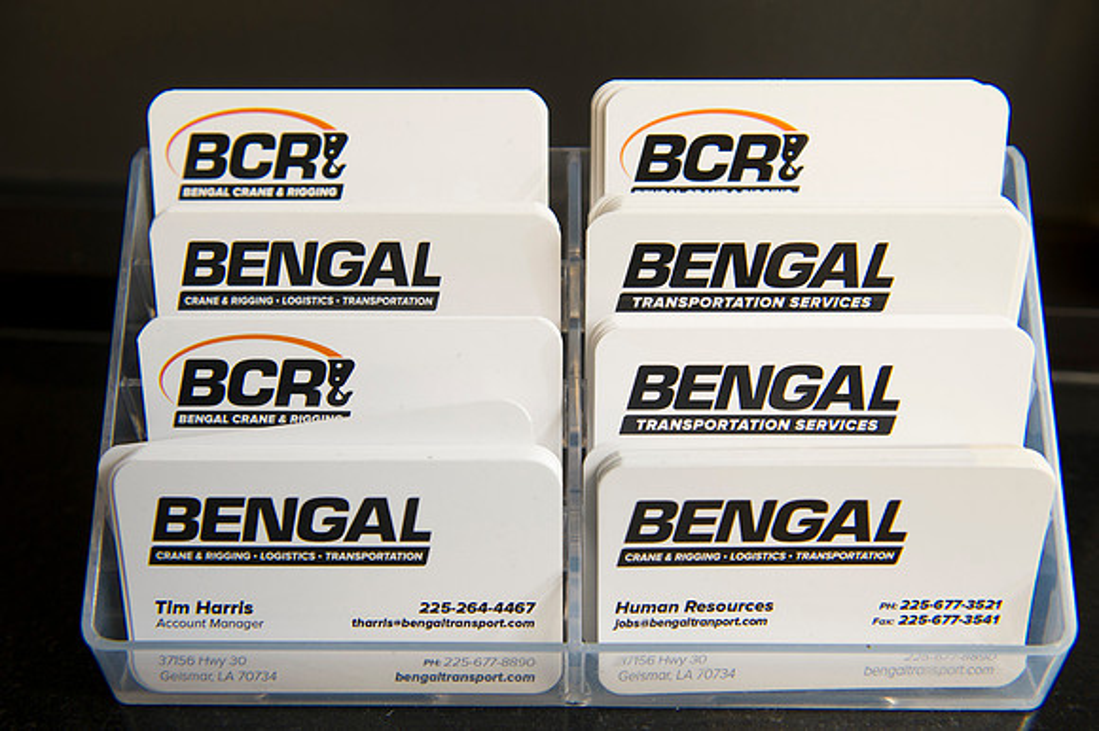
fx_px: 1068
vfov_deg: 37.8
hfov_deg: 54.5
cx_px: 550
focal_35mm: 35
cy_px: 366
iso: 640
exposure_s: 1/160
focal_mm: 35
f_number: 4.5
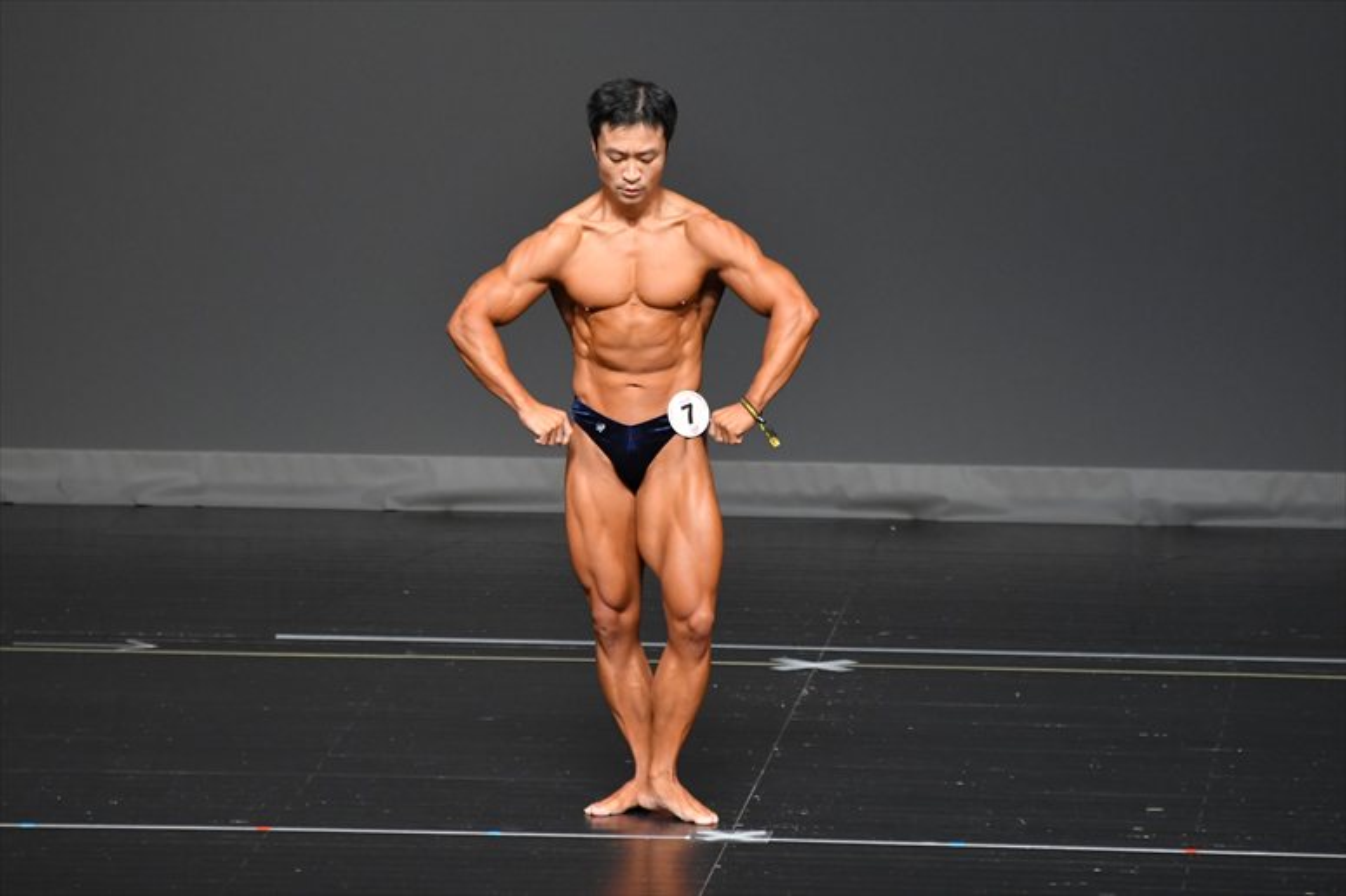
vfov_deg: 3.7
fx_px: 14014
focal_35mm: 375
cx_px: 673
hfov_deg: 5.5
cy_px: 448
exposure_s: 1/400
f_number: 5.6
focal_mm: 250
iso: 2500
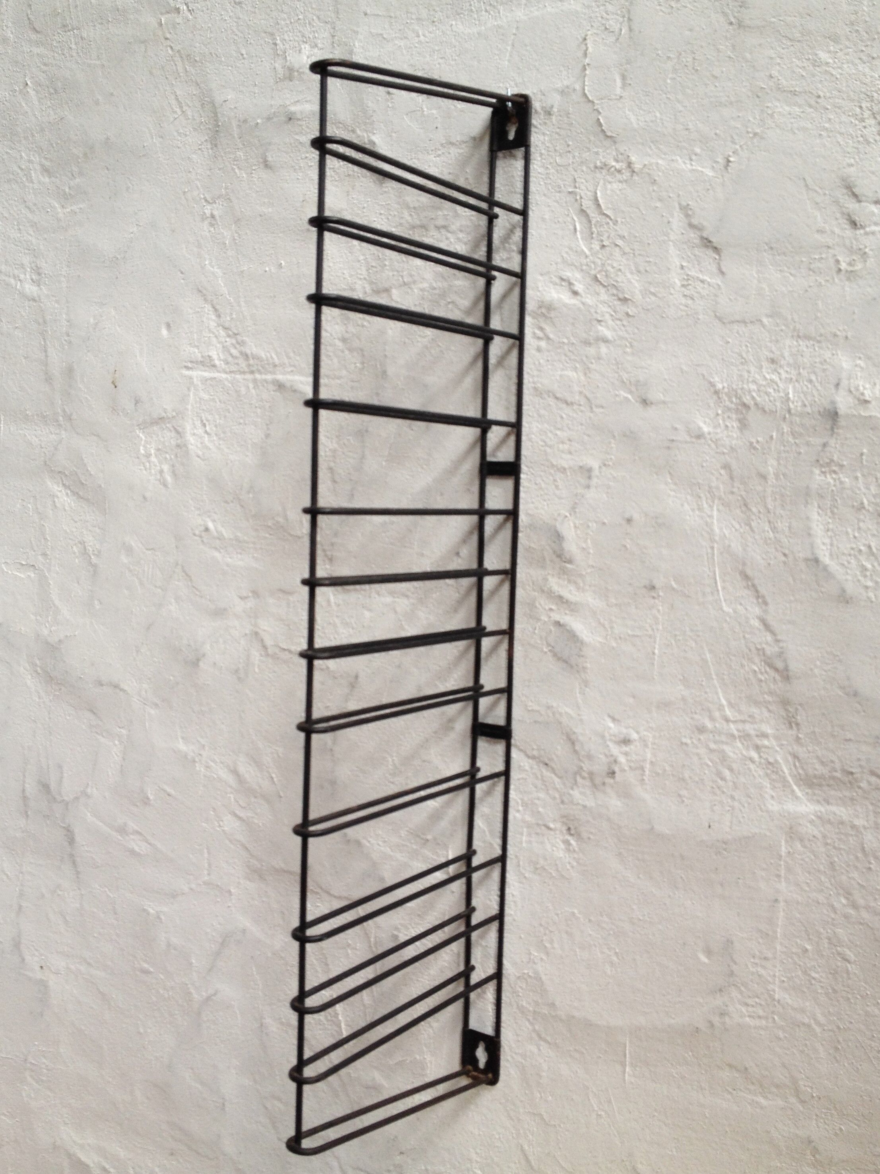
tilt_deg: -8.6
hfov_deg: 40.7
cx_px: 440
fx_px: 1186
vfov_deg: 52.6
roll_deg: -2.1
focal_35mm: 35
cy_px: 587
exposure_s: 1/40
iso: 50
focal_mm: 4.28
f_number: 2.4
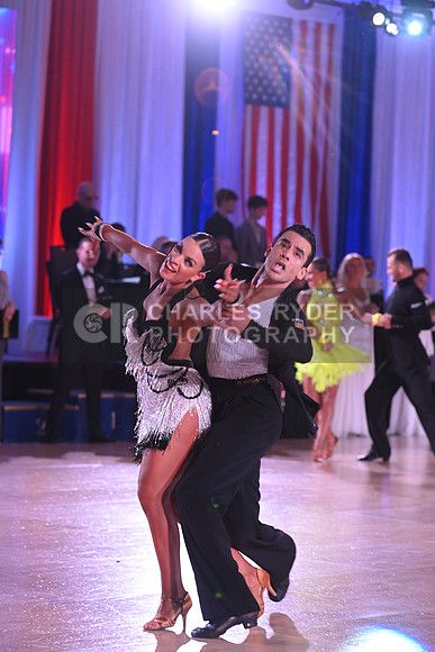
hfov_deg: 11.0
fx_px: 2264
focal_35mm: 125
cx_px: 218
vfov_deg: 16.4
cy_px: 326
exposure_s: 1/320
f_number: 4.5
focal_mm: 125
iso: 2500
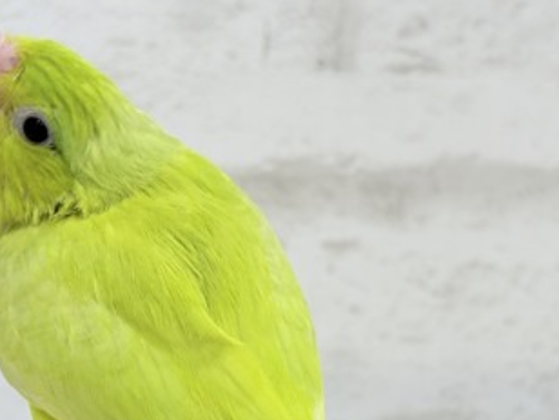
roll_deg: +0.2
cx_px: 258
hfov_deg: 18.2
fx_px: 1744
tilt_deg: -11.5
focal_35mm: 108
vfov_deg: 13.6
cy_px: 331
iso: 64
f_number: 1.6
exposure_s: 1/100
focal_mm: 5.96
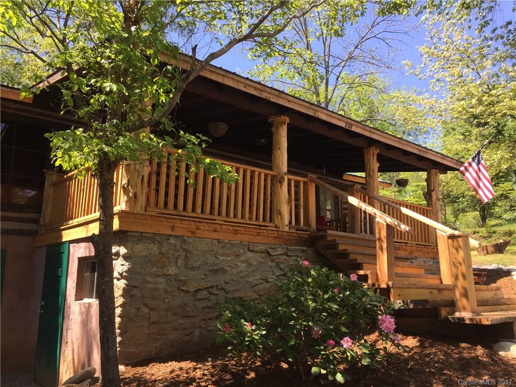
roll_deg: +0.3
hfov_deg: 61.7
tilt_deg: +11.3
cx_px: 258
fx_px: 432
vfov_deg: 48.2
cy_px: 194
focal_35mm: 29
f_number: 2.2
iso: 32
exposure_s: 1/542
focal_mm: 4.15
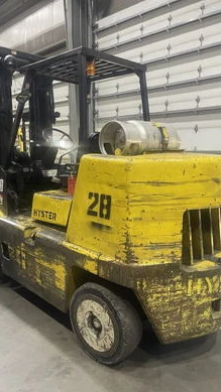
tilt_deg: -8.9
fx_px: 292
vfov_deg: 67.9
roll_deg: +0.6
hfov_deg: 41.5
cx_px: 99
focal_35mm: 28
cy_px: 198
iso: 400
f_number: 1.6
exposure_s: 1/60
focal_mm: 5.1
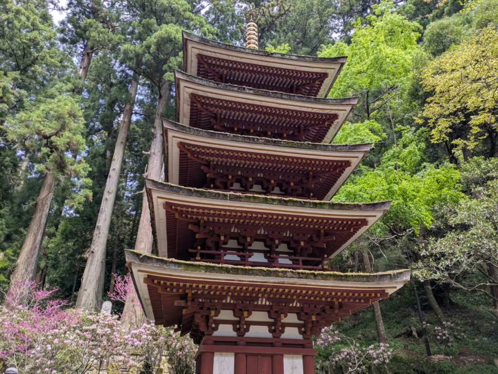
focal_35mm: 25
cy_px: 187
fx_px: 360
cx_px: 249
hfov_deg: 69.4
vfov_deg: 54.9
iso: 35
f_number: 1.89
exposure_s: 1/345
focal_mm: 5.43
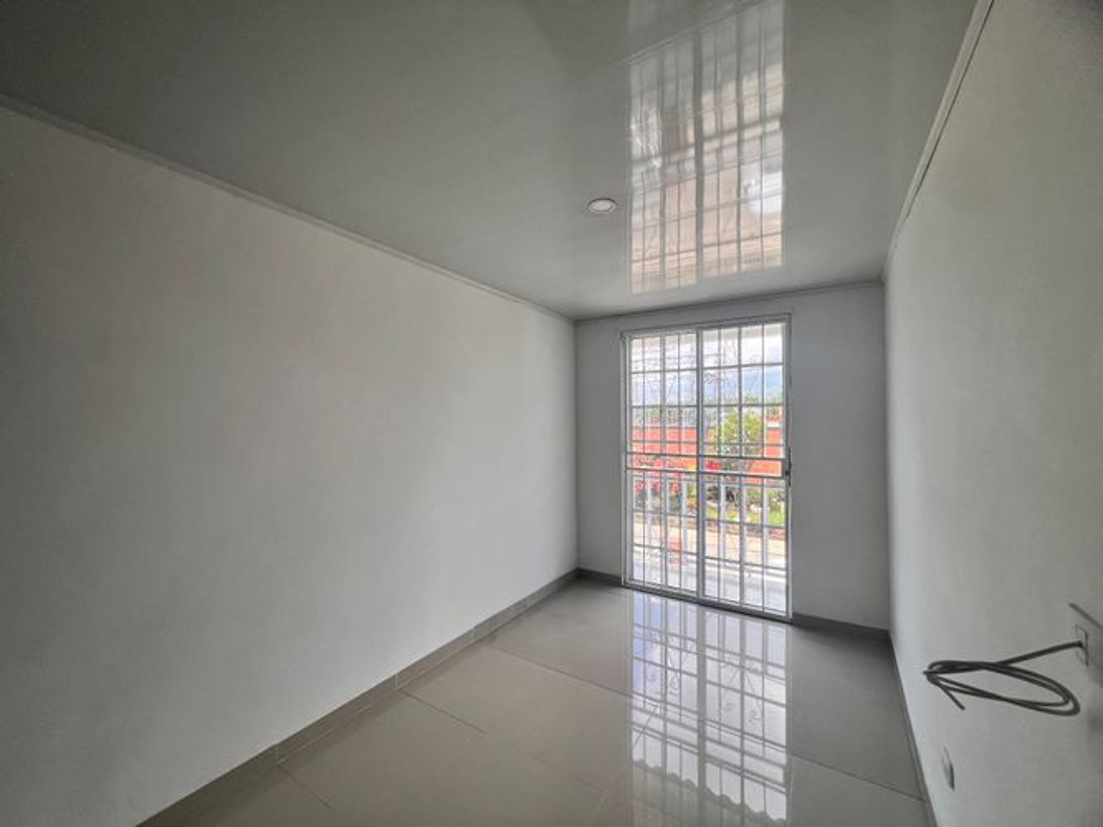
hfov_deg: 106.2
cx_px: 552
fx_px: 414
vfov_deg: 89.9
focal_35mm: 13
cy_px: 414
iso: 40
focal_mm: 1.57
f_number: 1.8
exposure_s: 1/99
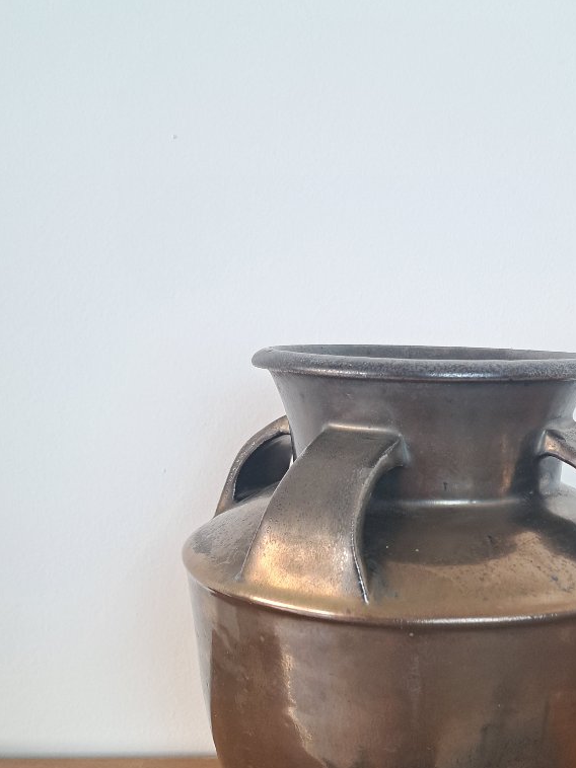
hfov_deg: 36.9
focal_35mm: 38
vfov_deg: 48.6
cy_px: 475
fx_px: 844
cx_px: 421
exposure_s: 1/50
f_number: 1.8
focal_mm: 5.23
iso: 80
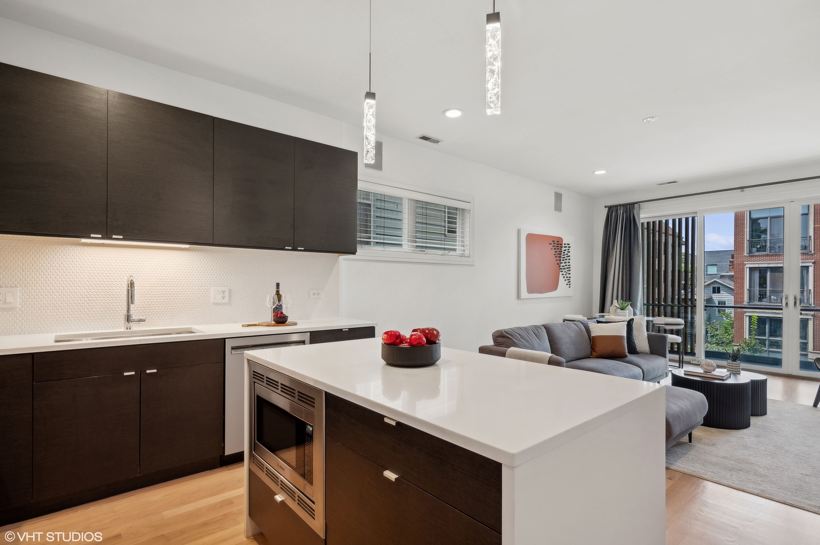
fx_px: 387
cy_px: 272
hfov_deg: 93.3
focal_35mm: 17
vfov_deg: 70.4
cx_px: 410
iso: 200
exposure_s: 1/4
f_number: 9.5
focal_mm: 17
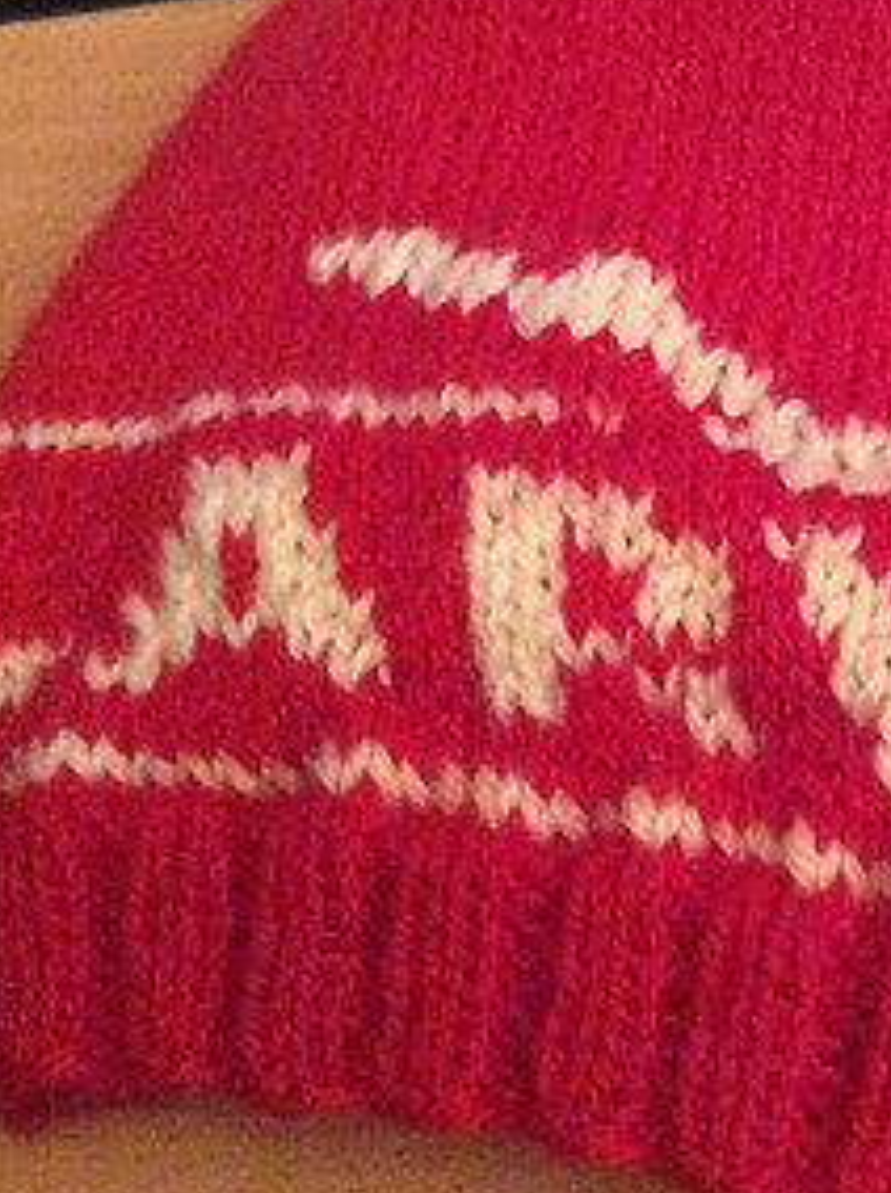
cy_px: 407
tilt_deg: -52.8
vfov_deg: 26.9
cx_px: 832
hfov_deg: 19.9
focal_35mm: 72
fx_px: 2478
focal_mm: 3.3
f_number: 2.4
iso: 800
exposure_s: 1/17
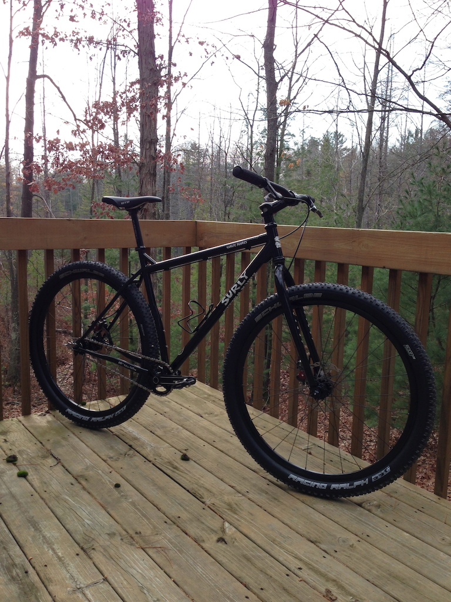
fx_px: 573
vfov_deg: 55.4
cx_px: 226
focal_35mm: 33
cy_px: 301
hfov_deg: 42.9
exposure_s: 1/266
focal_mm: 4.13
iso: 50
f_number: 2.4
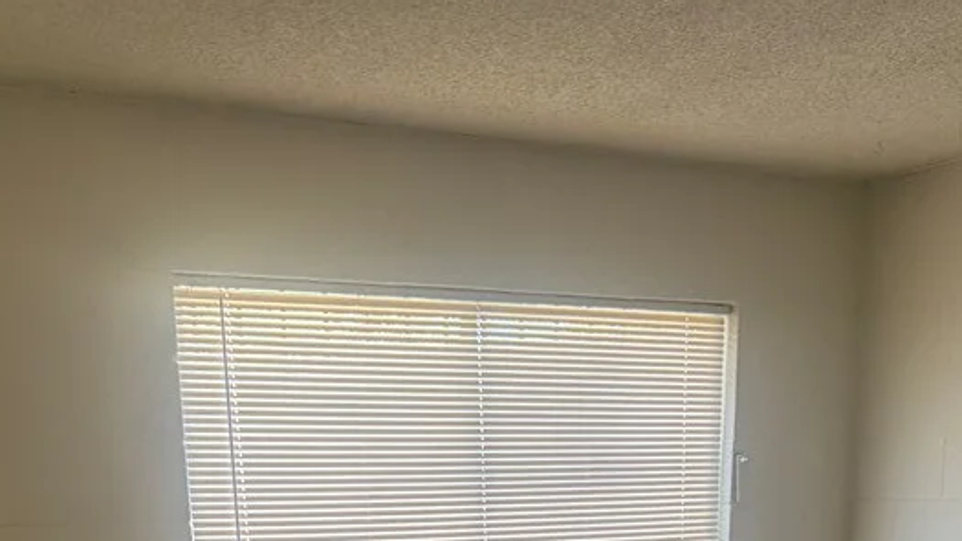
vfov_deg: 19.5
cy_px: 875
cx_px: 506
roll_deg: +0.5
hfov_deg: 40.6
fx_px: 1301
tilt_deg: -16.9
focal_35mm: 51
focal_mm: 6.76
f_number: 1.78
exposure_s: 1/82
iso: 200
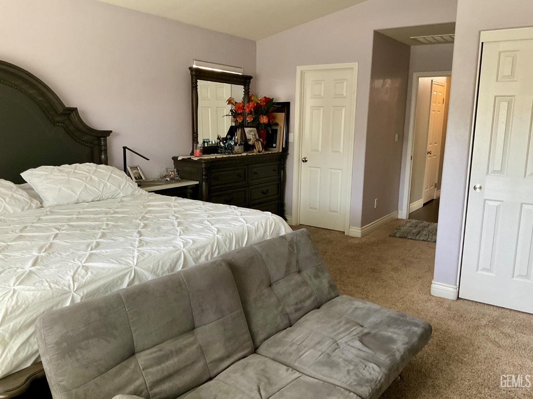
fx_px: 447
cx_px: 266
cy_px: 200
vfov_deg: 48.2
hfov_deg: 61.7
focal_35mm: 29
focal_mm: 3
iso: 100
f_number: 1.8
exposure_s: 1/60
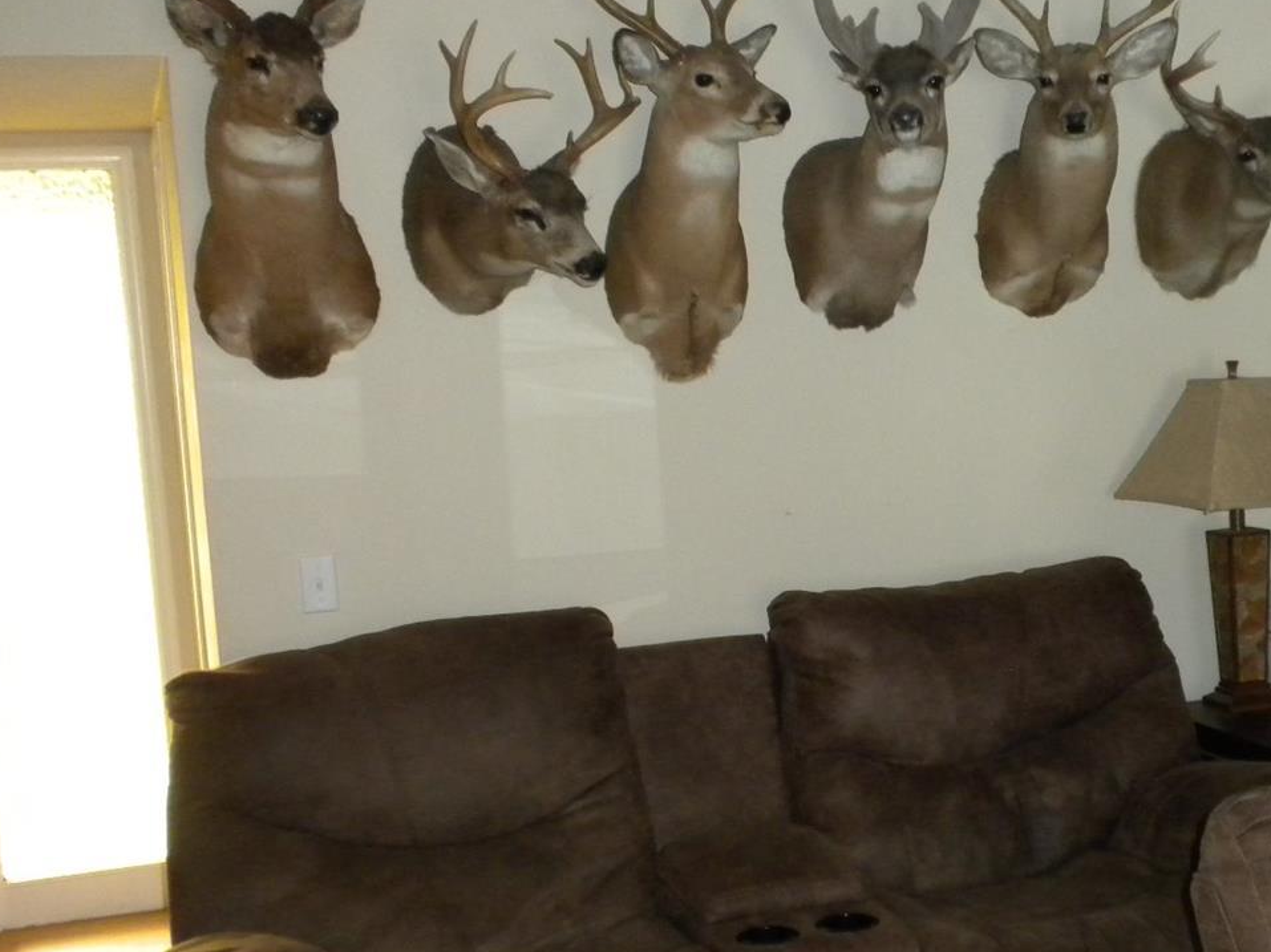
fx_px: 2129
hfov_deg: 32.8
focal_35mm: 58
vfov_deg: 25.2
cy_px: 519
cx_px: 890
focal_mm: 6.6
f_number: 3.5
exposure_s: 1/30
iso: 400
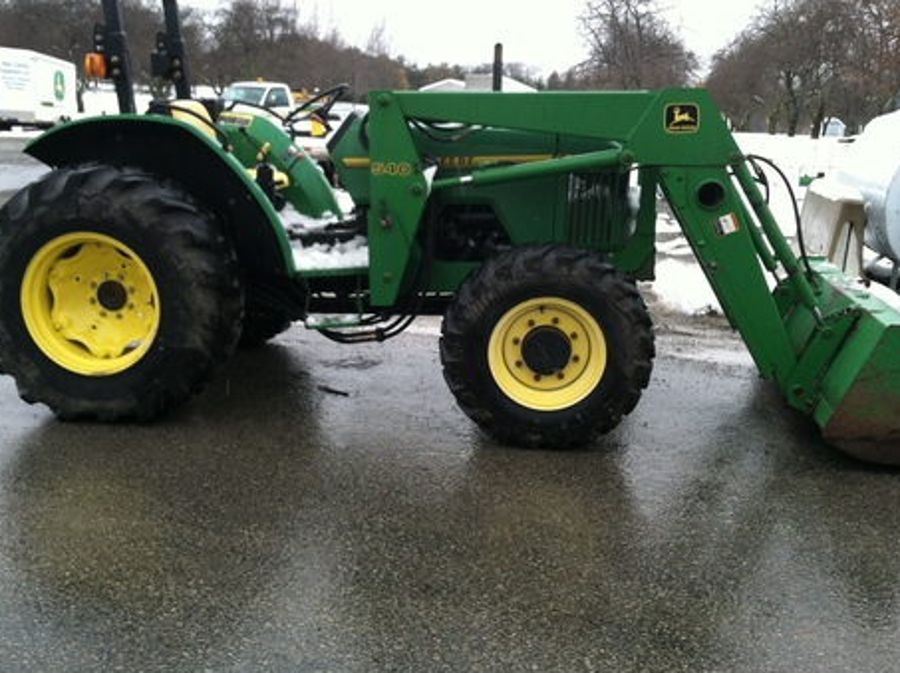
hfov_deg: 44.8
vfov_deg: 34.3
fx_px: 1091
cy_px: 290
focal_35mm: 42
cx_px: 431
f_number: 2.8
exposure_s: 1/60
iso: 80
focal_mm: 3.85
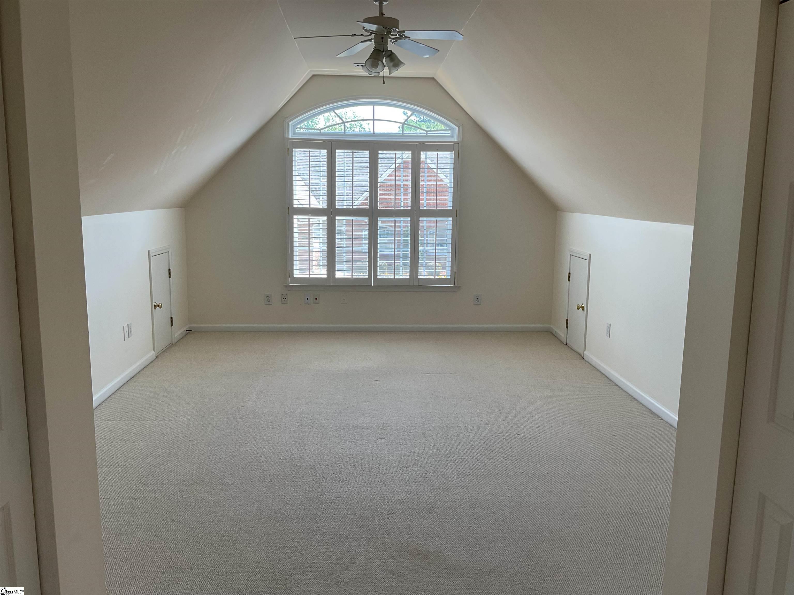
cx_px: 397
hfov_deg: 61.7
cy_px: 298
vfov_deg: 48.2
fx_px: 665
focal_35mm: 29
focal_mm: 3
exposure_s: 1/120
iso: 40
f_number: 1.8
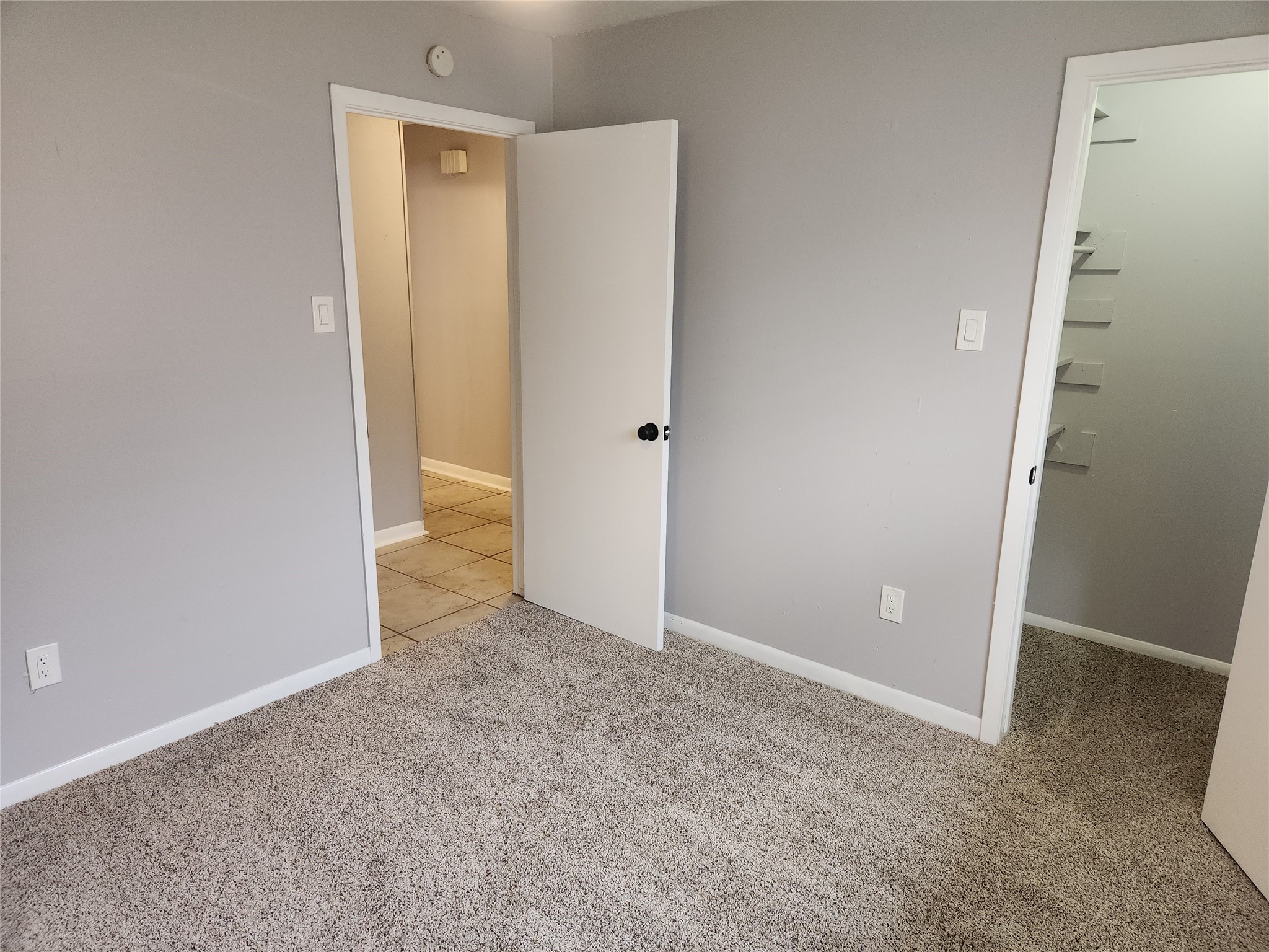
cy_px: 476
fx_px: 843
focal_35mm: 23
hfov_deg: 73.9
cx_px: 634
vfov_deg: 58.9
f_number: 1.8
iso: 100
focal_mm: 5.4
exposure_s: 1/60
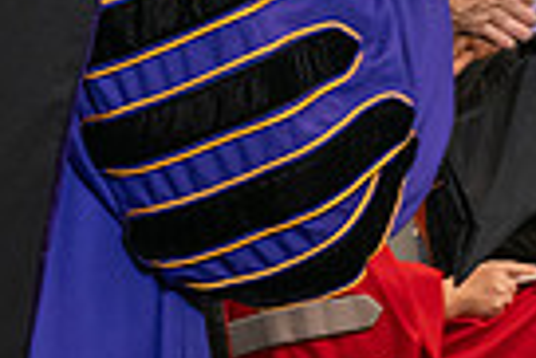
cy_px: -183
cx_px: 524
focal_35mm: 247
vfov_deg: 5.5
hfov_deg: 8.3
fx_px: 3681
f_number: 5
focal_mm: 58
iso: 2000
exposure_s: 1/125
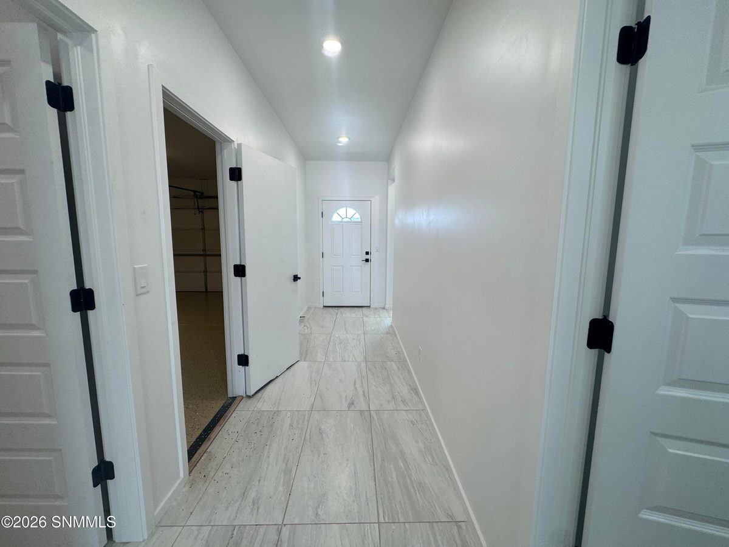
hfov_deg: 102.1
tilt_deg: -5.8
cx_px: 364
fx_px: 295
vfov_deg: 85.7
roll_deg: -0.3
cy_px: 274
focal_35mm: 14
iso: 80
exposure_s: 1/120
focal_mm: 2.22
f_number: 2.2
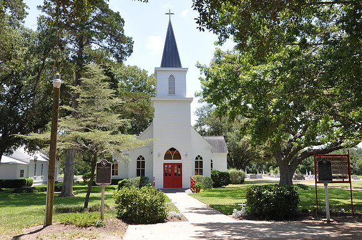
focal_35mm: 33
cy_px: 120
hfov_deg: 57.3
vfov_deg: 39.9
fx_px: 331
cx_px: 181
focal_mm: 22
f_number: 9
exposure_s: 1/80
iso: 200
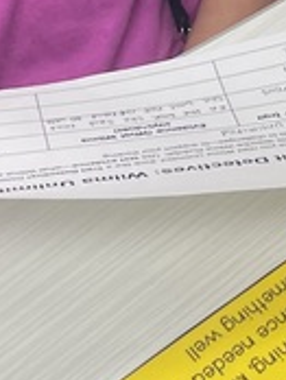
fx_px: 1681
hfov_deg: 9.5
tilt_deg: -39.0
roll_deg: +2.1
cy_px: -236
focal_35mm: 153
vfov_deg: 12.1
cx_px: 376
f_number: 1.6
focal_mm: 4.2
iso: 100
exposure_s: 1/120
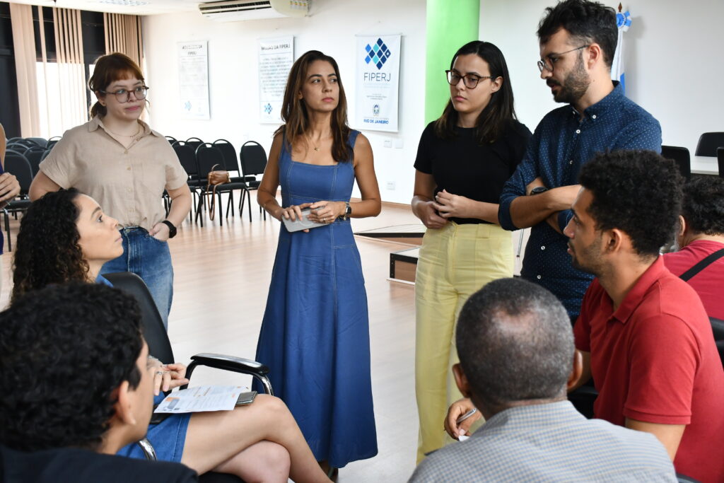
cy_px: 242
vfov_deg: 33.4
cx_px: 362
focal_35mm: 40
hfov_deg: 48.5
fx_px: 805
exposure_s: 1/60
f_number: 5.6
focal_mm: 27
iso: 1400
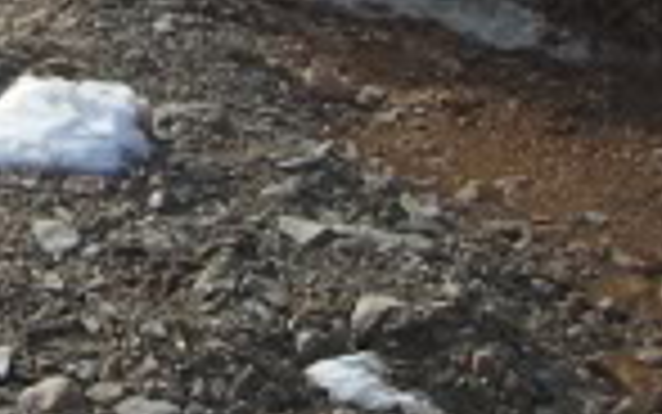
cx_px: -838
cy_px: -814
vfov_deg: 5.6
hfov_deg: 8.8
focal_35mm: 219
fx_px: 3953
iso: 50
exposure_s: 1/131
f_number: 6.4
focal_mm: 6.3
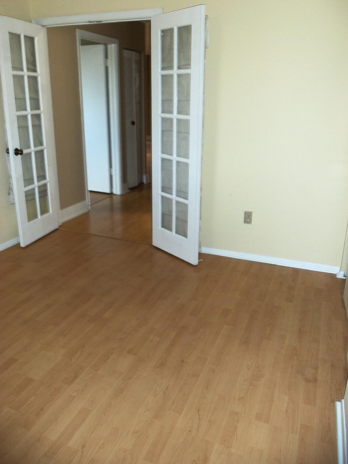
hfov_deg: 48.2
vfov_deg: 61.7
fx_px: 389
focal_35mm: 29
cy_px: 232
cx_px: 174
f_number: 3.4
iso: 100
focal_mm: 5.2
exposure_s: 1/30
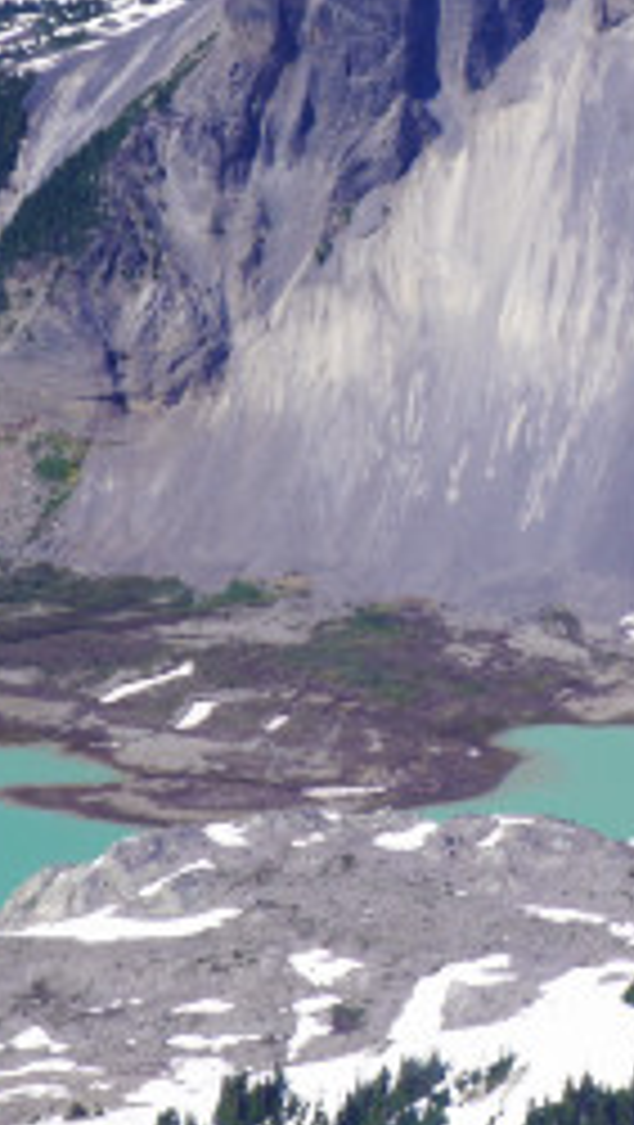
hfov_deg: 7.5
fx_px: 4802
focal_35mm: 161
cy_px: 146
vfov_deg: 13.3
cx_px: 760
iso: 100
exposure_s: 1/160
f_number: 11
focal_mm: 32
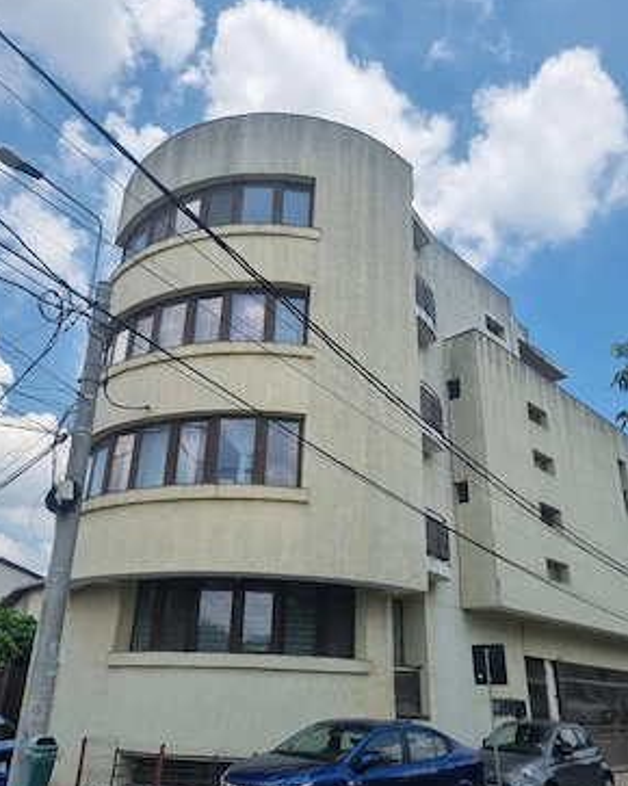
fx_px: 651
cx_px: 312
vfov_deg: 62.2
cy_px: 383
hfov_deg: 51.5
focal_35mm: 28
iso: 50
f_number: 1.8
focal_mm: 5.4
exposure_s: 1/3333
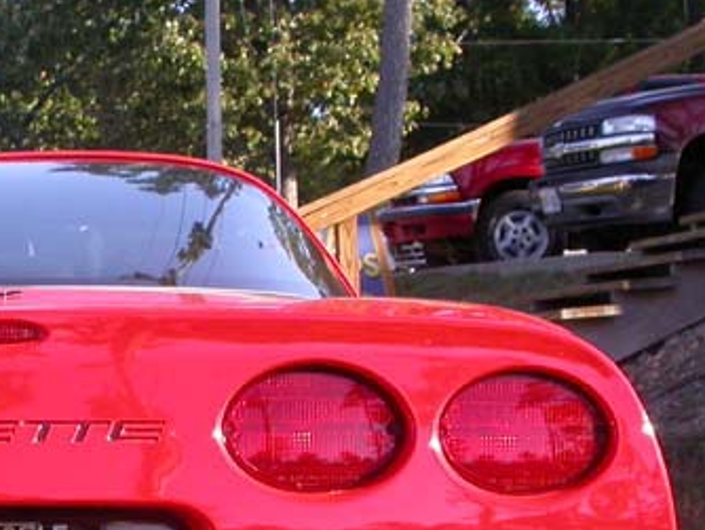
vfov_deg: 15.9
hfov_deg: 20.7
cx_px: -27
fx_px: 1855
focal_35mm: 91
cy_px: 545
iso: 100
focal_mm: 7.85
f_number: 5.3
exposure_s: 1/127
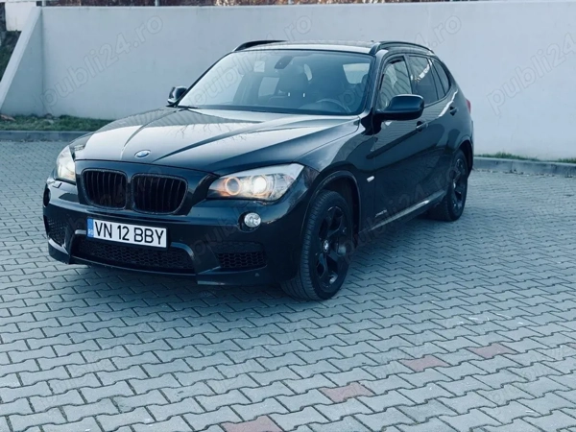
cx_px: 288
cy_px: 216
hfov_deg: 39.7
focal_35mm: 48
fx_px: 799
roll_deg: -1.3
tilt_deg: -10.4
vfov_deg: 30.3
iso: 100
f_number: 1.78
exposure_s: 1/778
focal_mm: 6.76
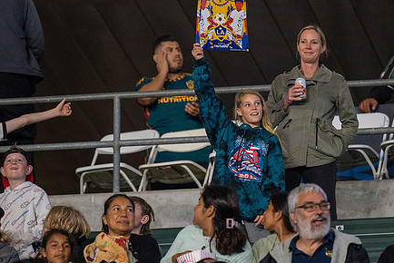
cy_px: 110
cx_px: 251
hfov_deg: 5.1
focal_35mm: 401
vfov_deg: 3.4
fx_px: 4391
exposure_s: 1/500
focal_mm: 200
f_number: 2.8
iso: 1000
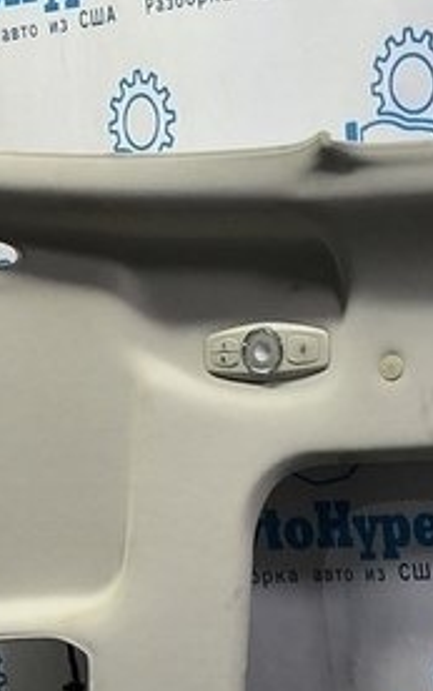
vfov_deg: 18.2
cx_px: 899
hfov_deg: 10.8
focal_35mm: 110
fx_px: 2073
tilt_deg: -10.1
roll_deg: +3.6
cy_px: 759
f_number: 1.8
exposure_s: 1/33
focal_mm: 4
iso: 25
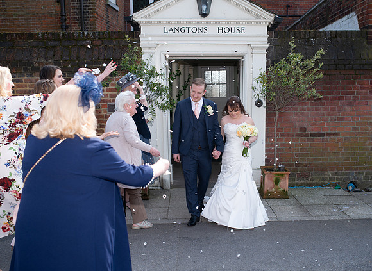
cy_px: 136
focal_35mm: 38
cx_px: 204
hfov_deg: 49.4
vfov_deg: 37.2
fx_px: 404
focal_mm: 35
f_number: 3.5
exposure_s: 1/500
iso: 100
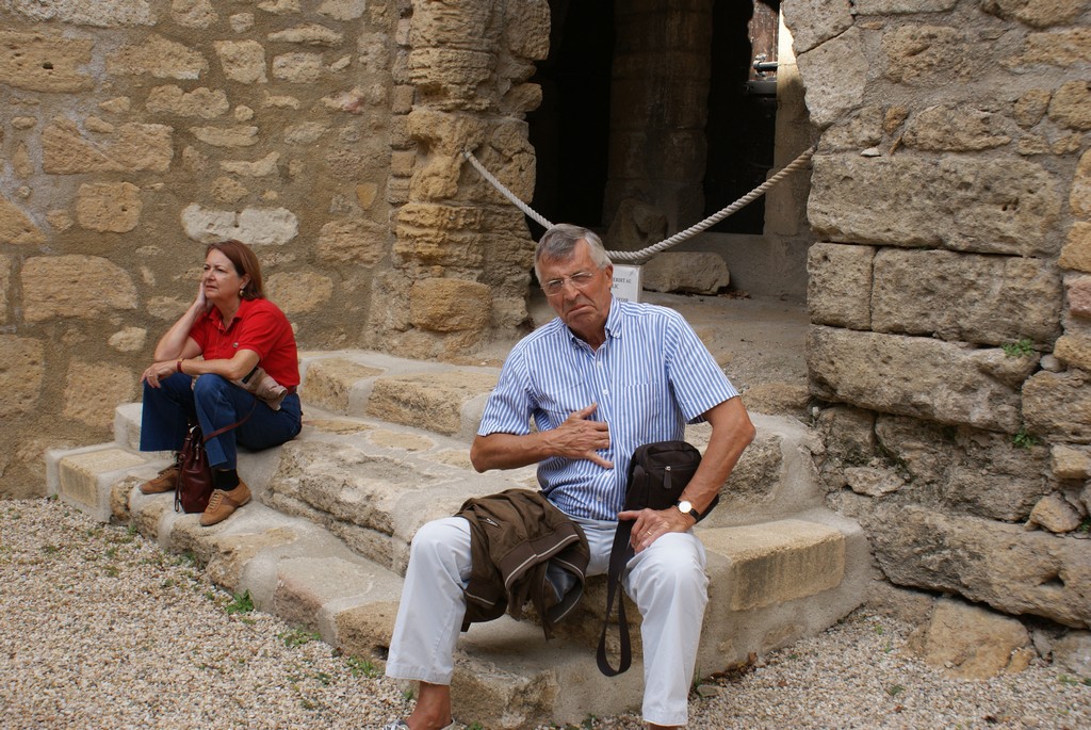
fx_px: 1274
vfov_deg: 32.0
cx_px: 546
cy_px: 365
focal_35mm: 42
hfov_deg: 46.4
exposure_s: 1/125
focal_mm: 28
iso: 100
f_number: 8
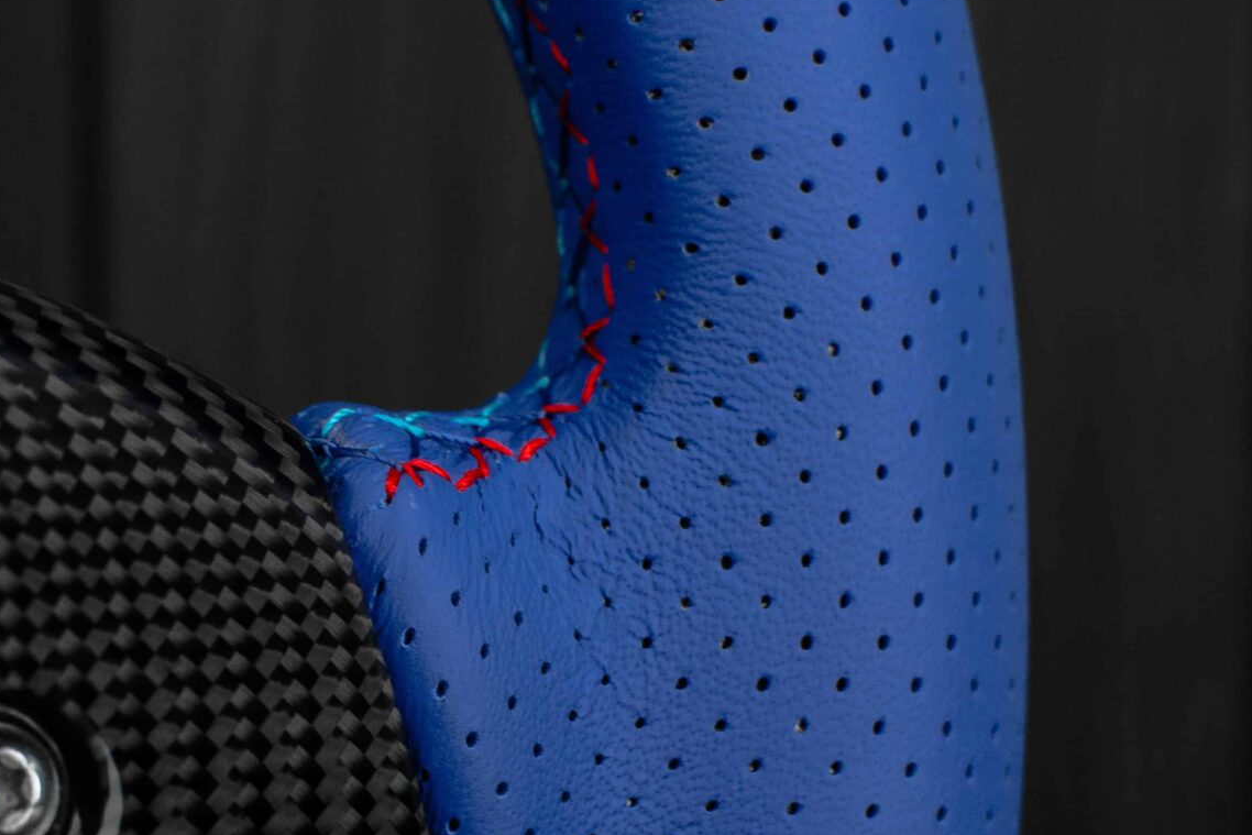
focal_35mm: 118
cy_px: 729
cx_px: 432
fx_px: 4108
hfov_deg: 17.3
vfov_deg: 11.5
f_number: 6.3
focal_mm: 35
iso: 500
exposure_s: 1/125
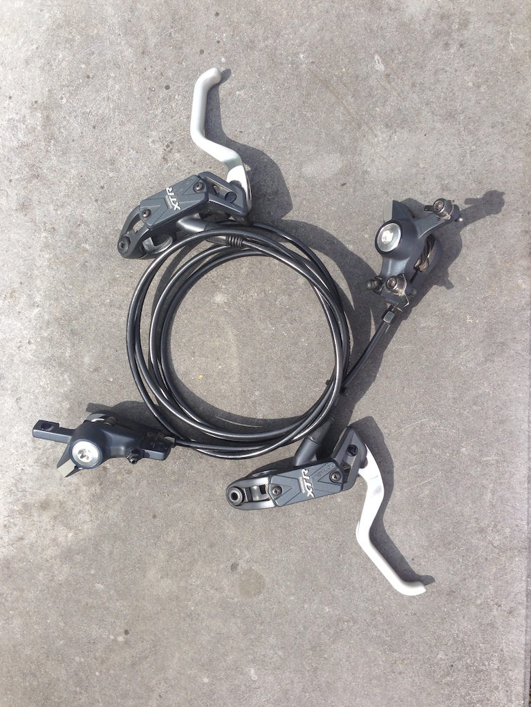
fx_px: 675
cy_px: 354
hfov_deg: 42.9
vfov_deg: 55.4
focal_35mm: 33
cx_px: 266
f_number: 2.4
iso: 50
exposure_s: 1/775
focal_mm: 4.13
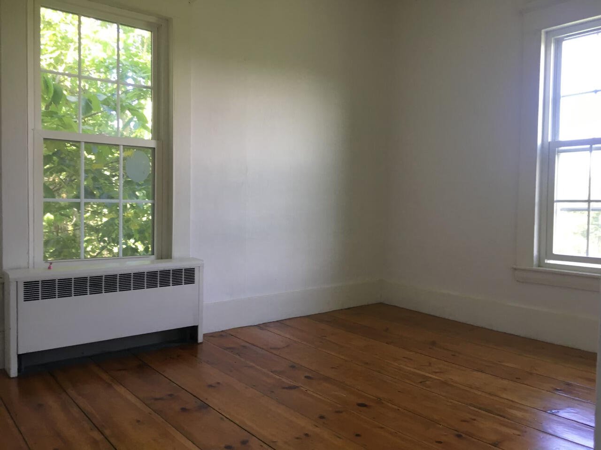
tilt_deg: -1.5
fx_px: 503
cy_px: 225
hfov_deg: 61.7
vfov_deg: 48.2
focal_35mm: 29
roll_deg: -0.4
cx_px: 300
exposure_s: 1/30
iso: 64
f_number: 2.2
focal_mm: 4.15
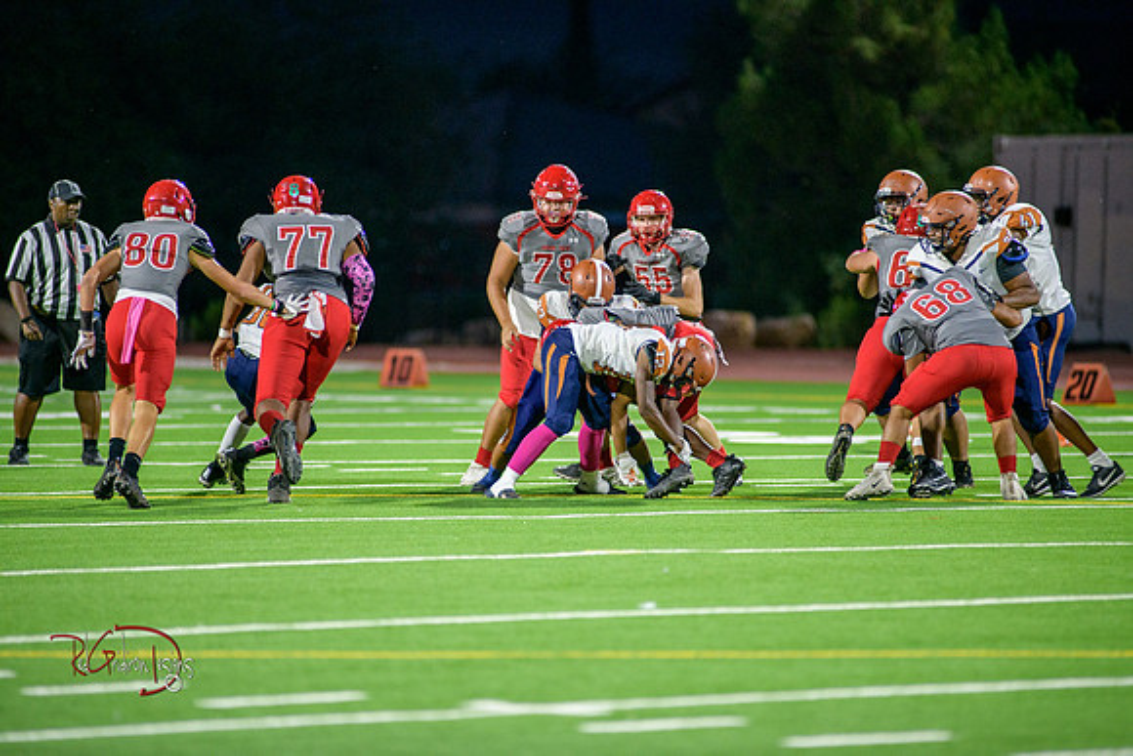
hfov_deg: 6.9
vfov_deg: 4.6
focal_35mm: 300
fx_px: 9443
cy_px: 378
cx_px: 566
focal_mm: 300
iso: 1600
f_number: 2.8
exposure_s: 1/400
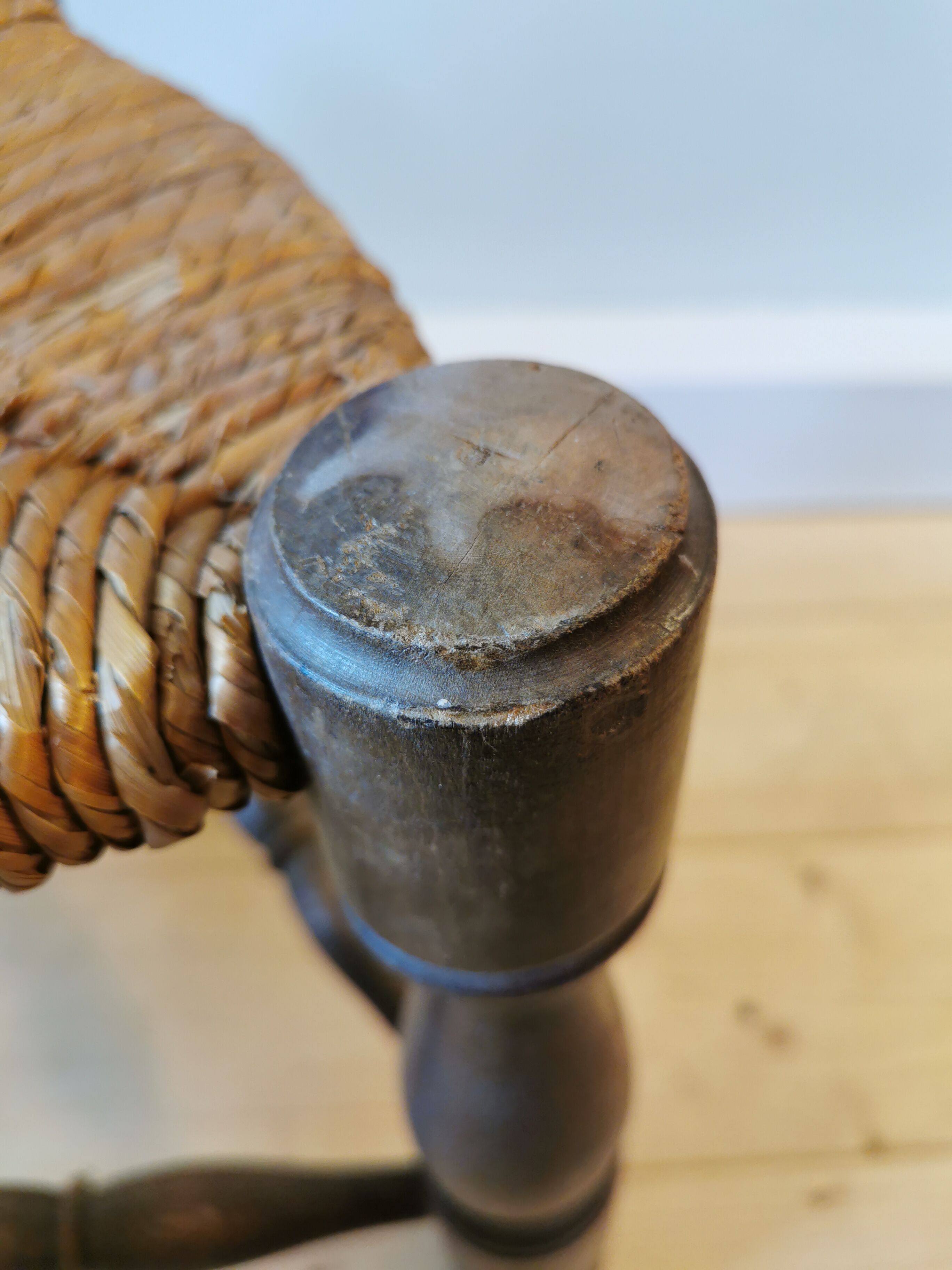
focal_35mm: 27
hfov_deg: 51.4
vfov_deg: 65.3
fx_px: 990
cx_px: 476
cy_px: 635
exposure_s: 1/50
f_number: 1.8
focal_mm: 5.58
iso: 125
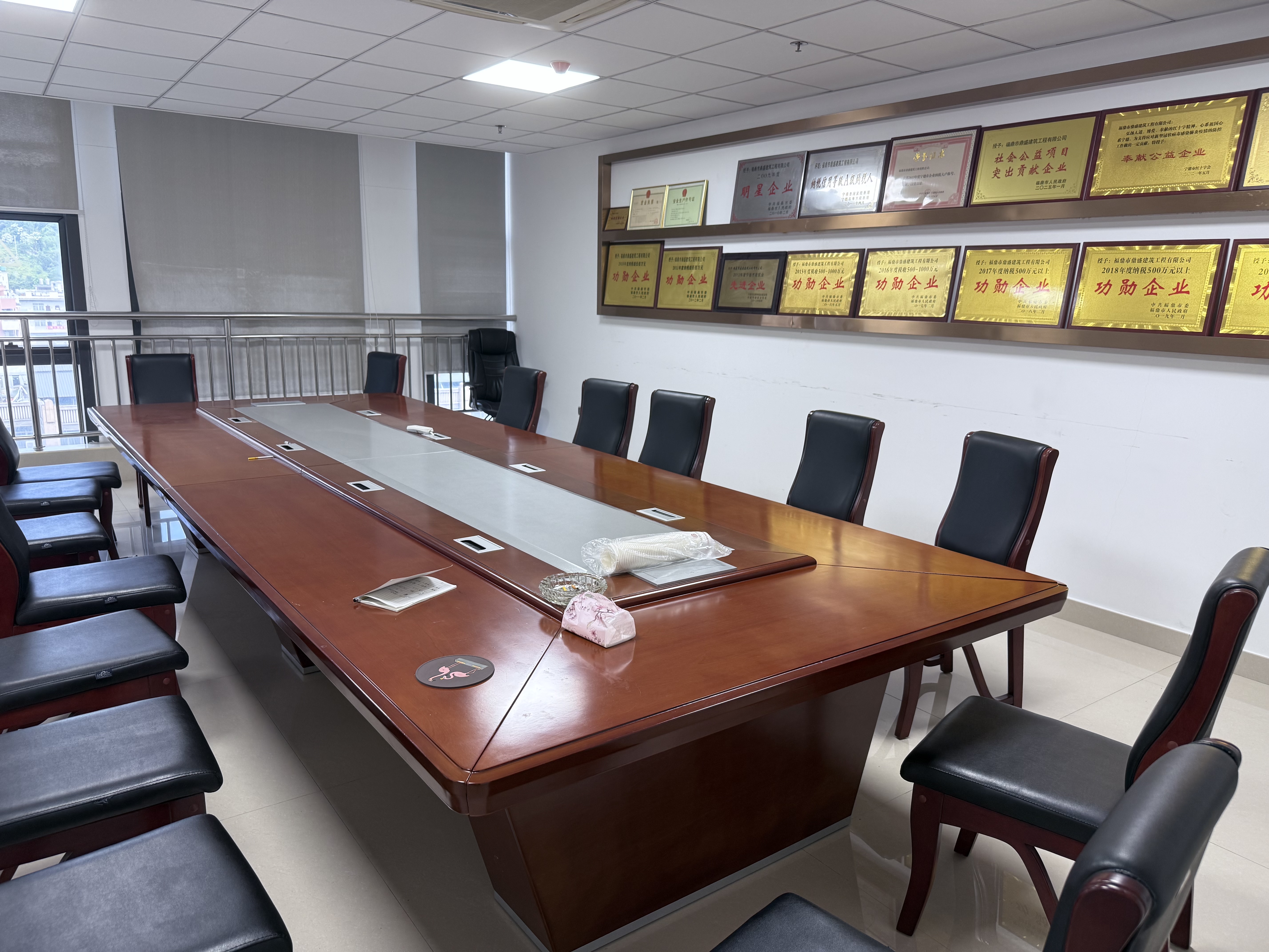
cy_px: 476
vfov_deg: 56.8
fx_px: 880
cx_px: 634
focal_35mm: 24
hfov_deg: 71.6
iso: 100
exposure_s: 1/100
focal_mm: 6.76
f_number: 1.78
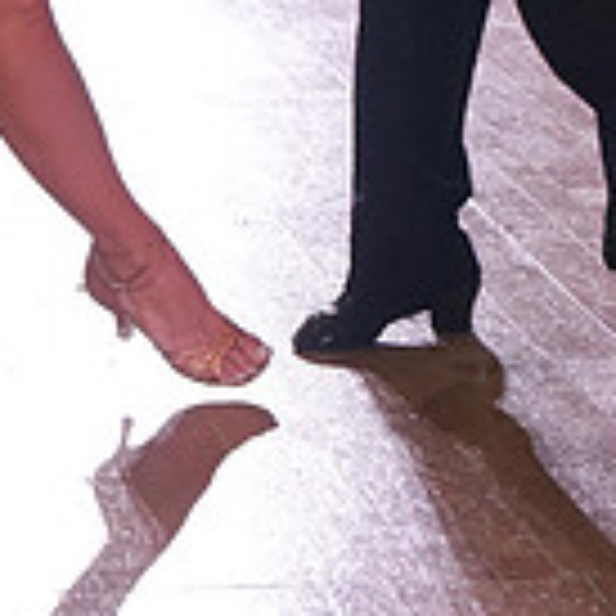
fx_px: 5074
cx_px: 236
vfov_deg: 6.8
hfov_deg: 6.9
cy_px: -324
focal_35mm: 252
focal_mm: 70
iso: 2500
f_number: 5.6
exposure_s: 1/400
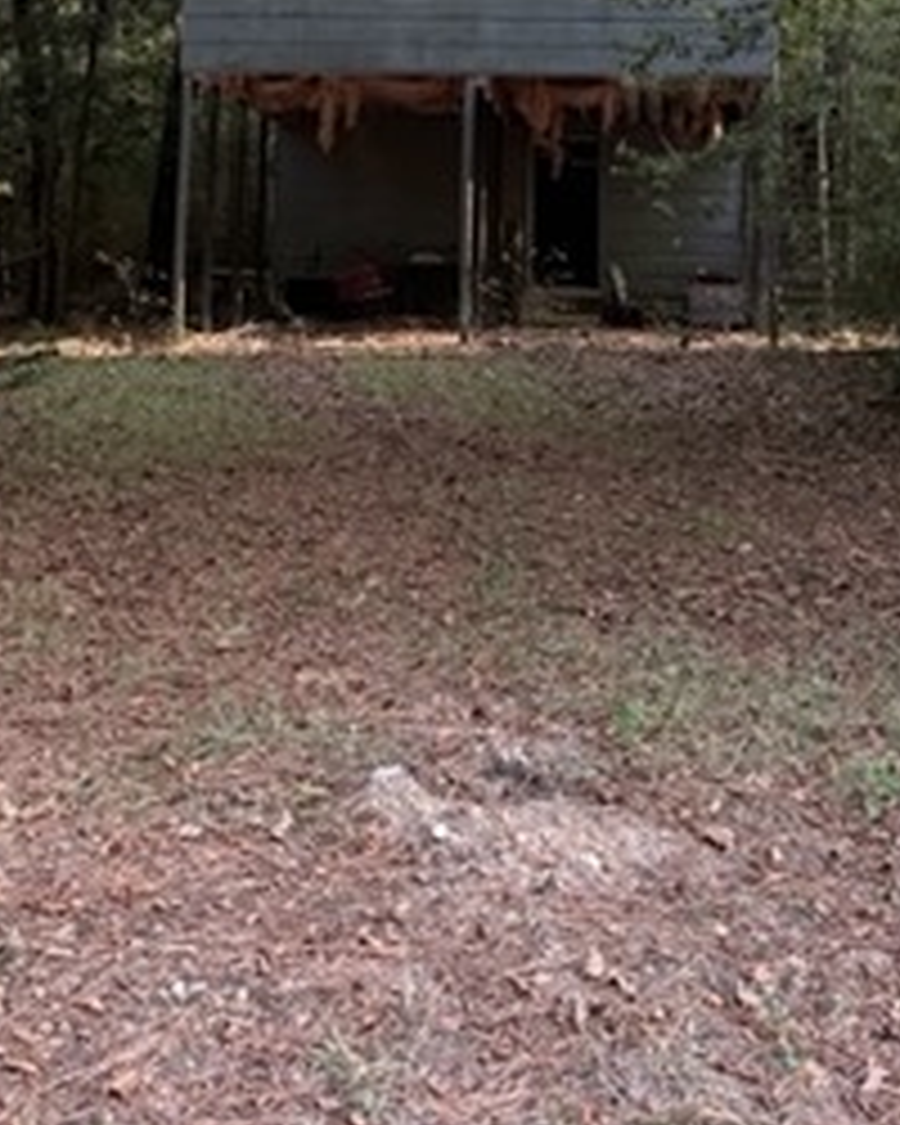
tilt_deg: +9.0
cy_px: -14
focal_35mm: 60
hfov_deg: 25.3
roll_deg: -2.3
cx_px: 364
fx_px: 1998
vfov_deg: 29.3
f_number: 1.78
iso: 160
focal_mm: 6.76
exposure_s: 1/218
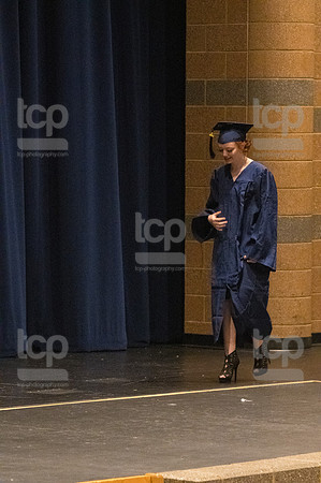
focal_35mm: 247
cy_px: 242
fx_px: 3311
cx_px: 160
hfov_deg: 5.6
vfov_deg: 8.3
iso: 8000
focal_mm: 165
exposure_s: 1/250
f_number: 4.5
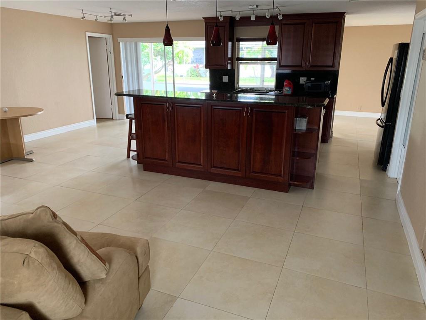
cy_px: 160
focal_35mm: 26
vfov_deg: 53.1
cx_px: 213
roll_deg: -0.2
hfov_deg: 67.3
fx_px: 320
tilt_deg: -16.6
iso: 400
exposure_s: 1/55
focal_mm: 4.25
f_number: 1.8
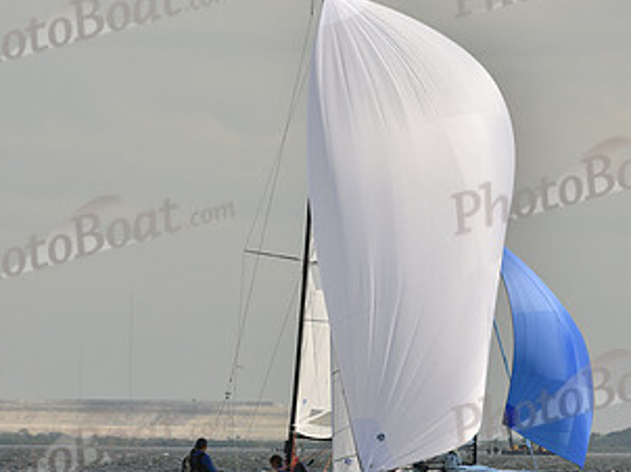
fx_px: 6739
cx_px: 344
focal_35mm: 370
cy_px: 102
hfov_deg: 5.4
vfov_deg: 4.0
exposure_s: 1/1250
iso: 250
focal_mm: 200
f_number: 8
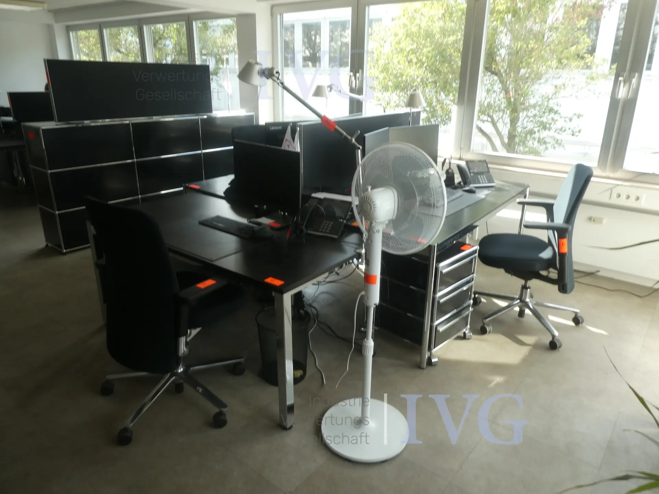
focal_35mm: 24
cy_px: 247
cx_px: 330
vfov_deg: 56.8
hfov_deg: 71.6
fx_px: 457
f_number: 3.3
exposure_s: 1/60
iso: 80
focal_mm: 4.3
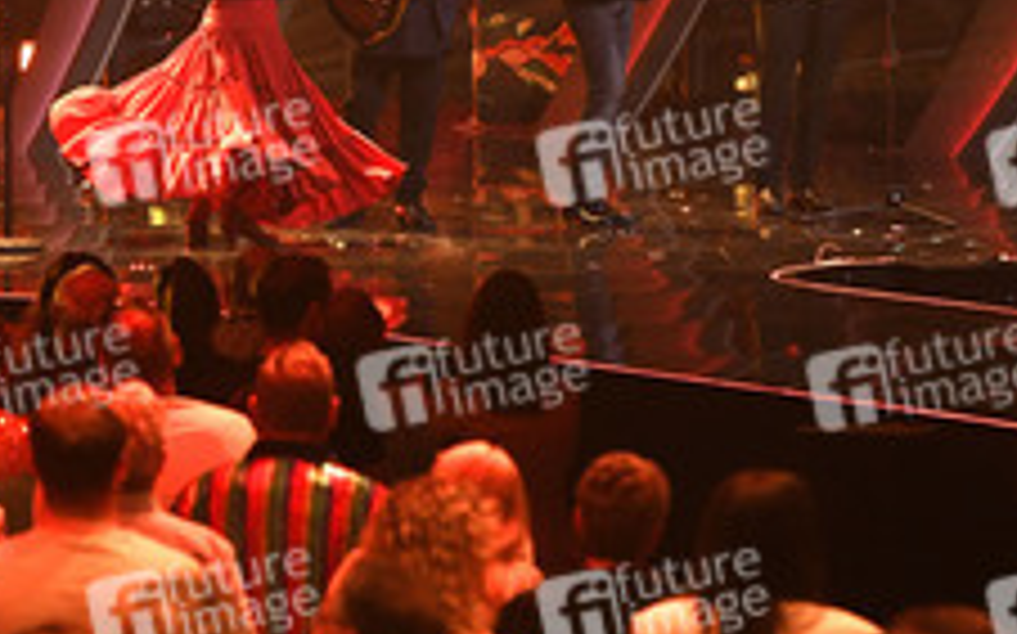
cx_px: 83
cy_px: 40
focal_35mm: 264
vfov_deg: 5.0
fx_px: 7314
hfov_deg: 7.9
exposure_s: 1/200
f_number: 4
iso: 2500
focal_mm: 130
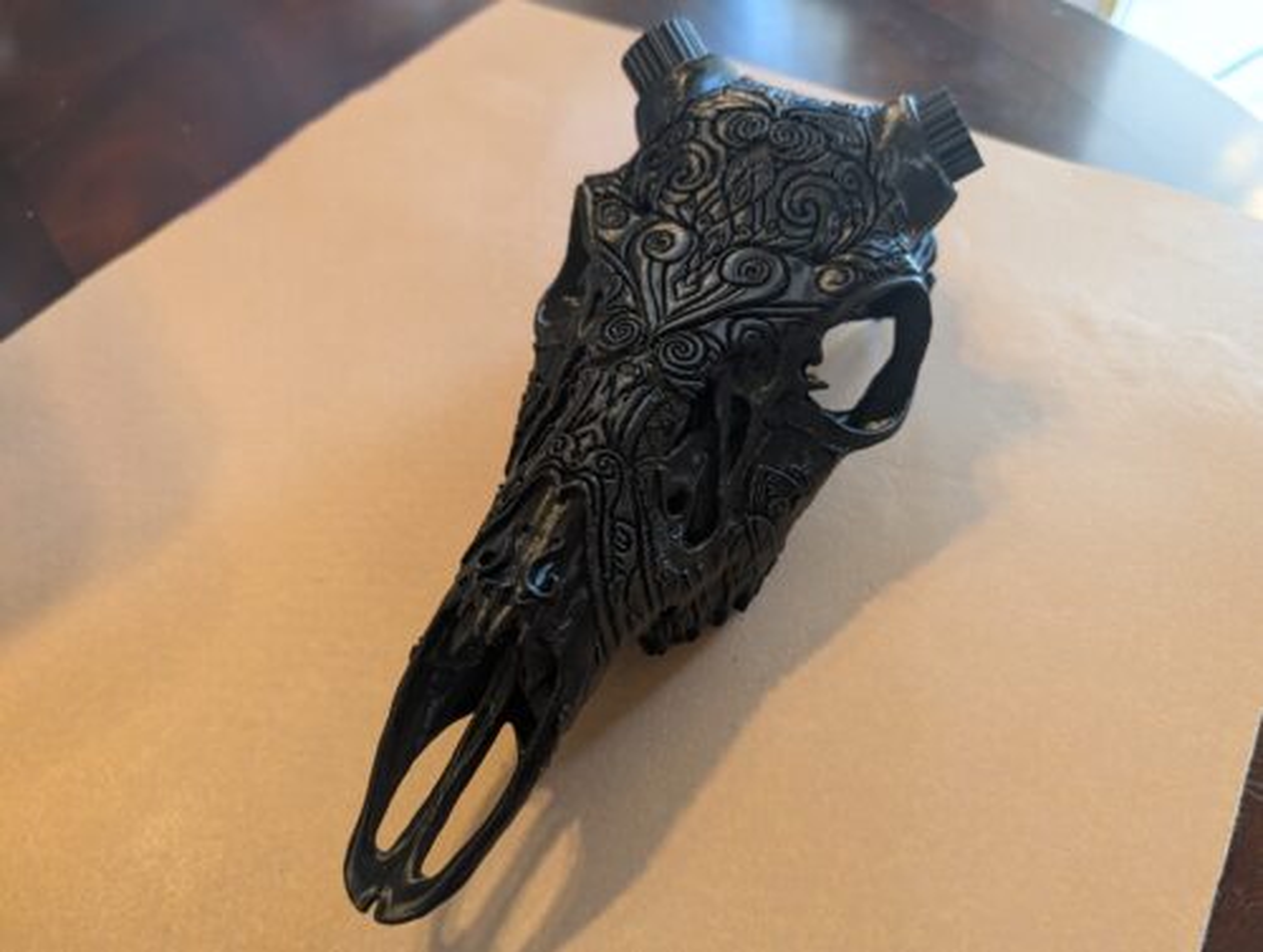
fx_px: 877
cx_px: 632
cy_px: 476
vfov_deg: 57.0
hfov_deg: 71.5
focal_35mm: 24
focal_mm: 6.9
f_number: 1.68
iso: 515
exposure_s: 1/120
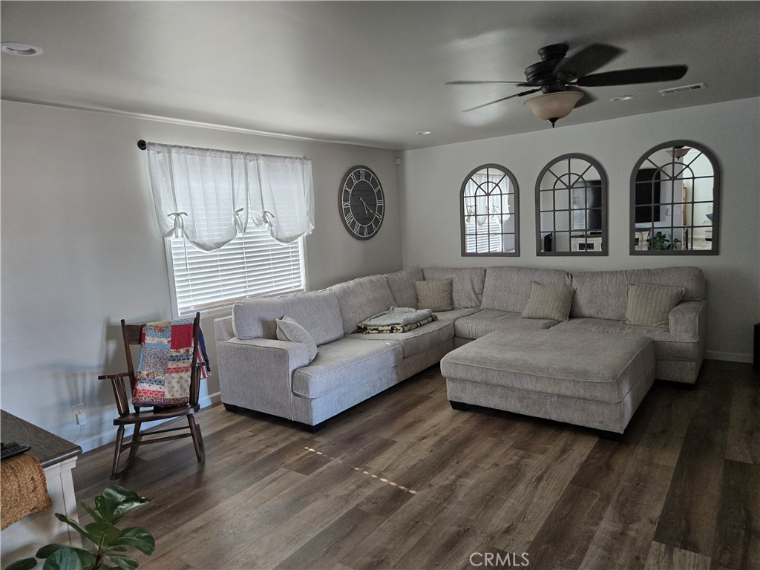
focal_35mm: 23
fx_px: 505
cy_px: 285
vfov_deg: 58.9
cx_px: 380
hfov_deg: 73.9
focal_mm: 5.4
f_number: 1.8
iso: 200
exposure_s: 1/180
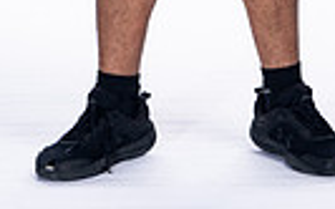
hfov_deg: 6.3
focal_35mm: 335
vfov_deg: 3.8
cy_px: -353
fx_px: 3057
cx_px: 227
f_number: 8
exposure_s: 1/250
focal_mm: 97
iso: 250
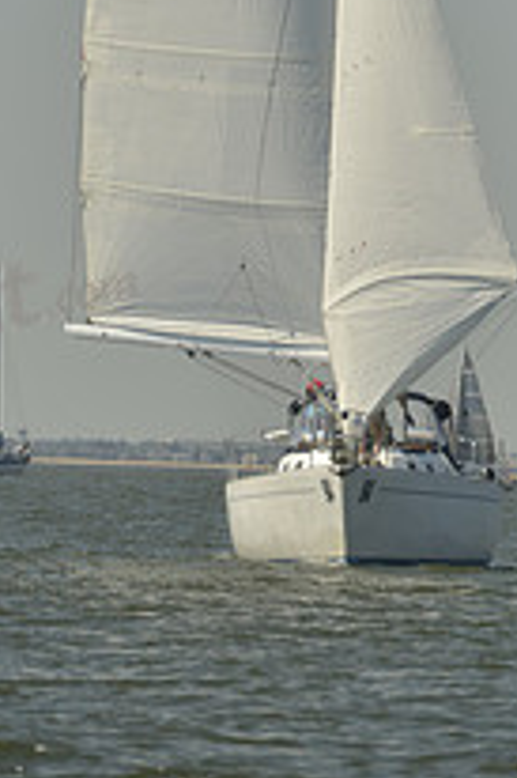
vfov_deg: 3.6
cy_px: -295
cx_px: 334
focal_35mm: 564
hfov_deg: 2.4
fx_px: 12169
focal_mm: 200
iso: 200
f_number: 6.3
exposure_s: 1/1000
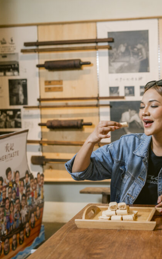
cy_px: 129
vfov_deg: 37.5
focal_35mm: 54
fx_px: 382
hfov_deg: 23.3
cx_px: 148
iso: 320
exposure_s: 1/200
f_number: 2.5
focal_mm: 35
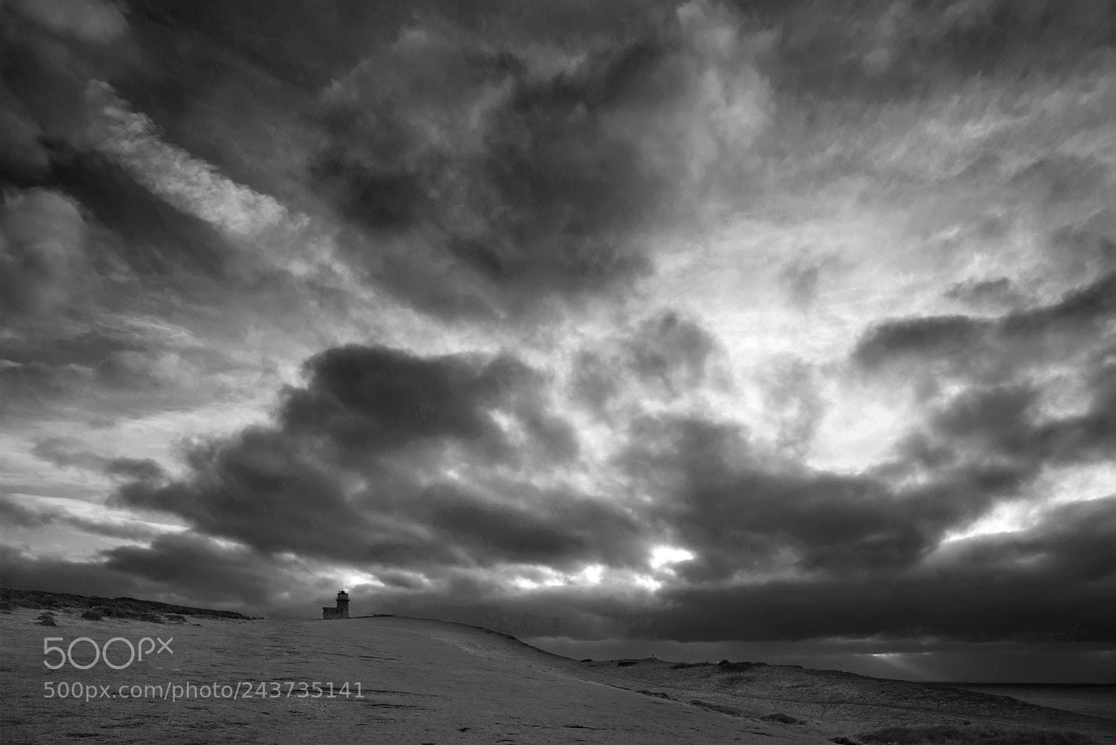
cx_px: 558
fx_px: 744
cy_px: 372
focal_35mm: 24
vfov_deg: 53.2
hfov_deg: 73.7
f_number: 11
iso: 500
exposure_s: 1/200
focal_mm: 24
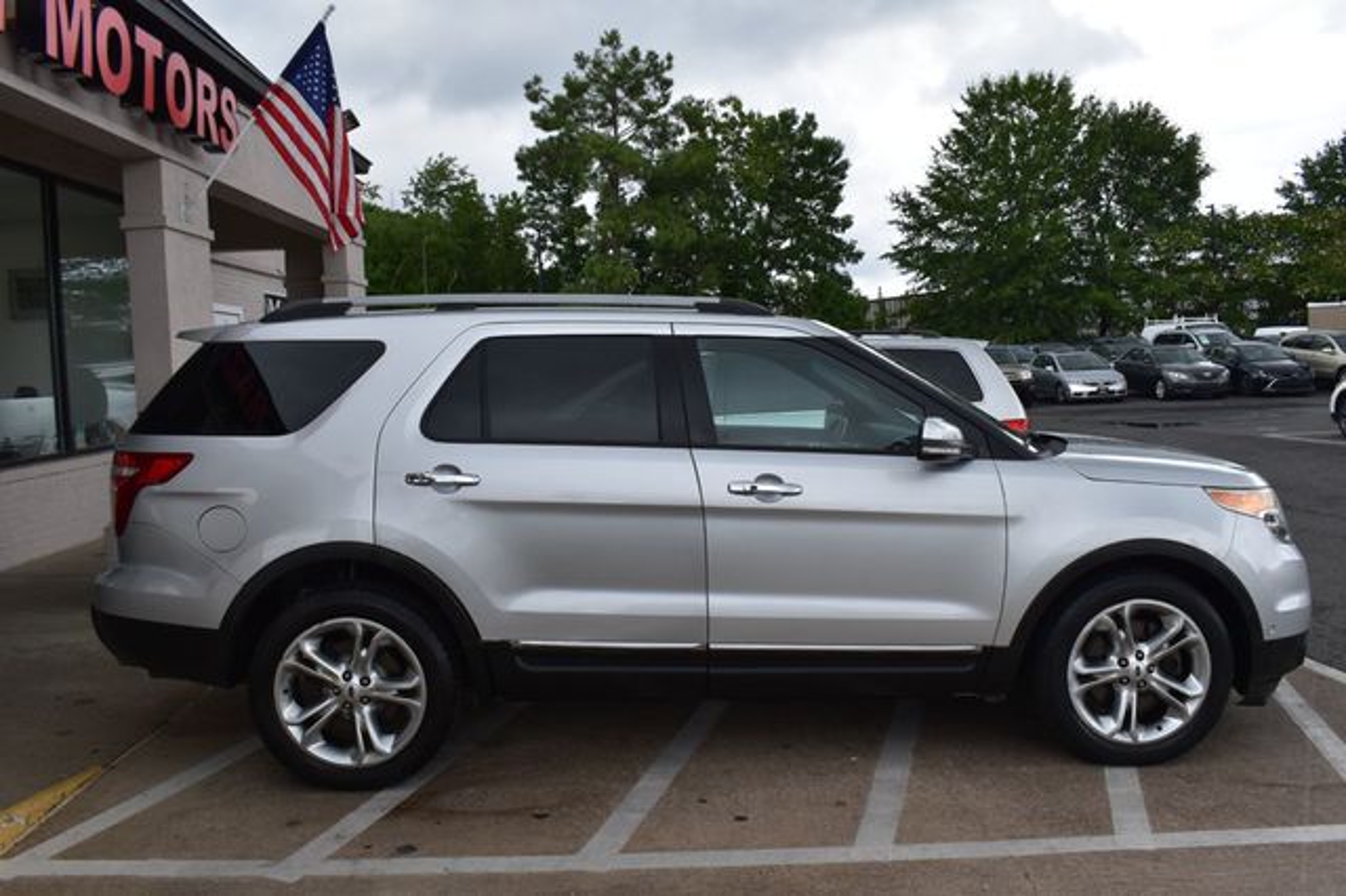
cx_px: 673
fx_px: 1177
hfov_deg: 59.5
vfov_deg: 41.7
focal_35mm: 32
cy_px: 448
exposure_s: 1/320
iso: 400
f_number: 10
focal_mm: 21
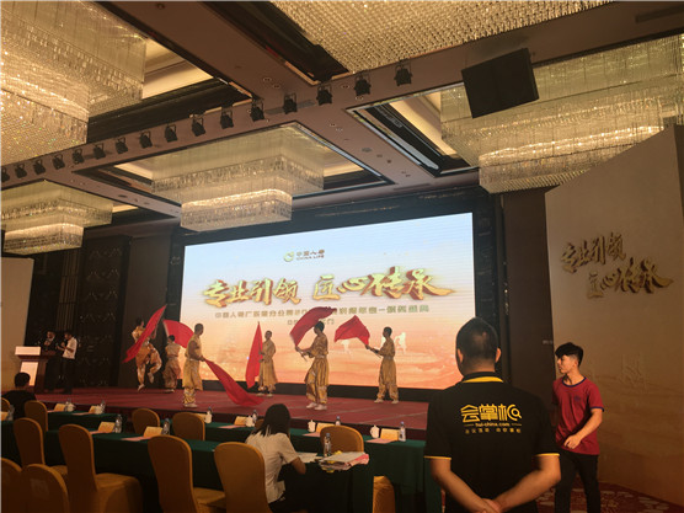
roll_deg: -0.5
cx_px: 342
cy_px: 256
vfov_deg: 48.2
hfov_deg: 61.7
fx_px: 573
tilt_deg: +11.2
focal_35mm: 29
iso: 32
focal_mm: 4.15
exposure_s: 1/100
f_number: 2.2
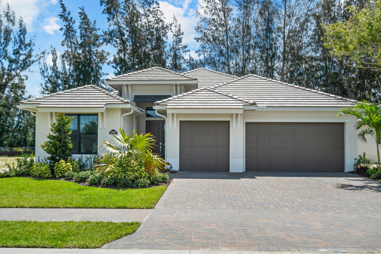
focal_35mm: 33
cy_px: 127
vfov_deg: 40.0
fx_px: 349
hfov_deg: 57.2
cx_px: 190
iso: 800
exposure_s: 1/640
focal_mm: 33
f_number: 8
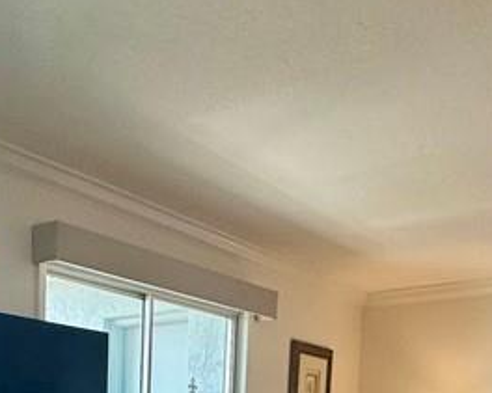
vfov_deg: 24.8
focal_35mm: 53
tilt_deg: -4.7
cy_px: 514
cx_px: 129
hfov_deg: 34.7
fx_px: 771
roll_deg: -1.3
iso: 100
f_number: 2.2
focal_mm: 2.22
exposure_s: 1/120
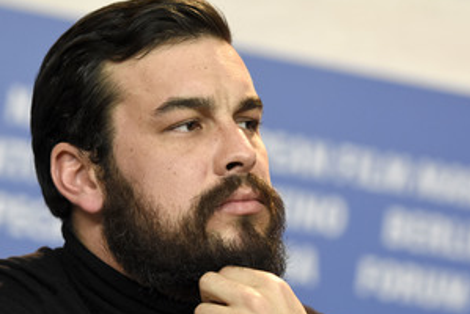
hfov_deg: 6.8
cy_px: 217
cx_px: 191
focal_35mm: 305
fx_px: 3983
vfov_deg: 4.5
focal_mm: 135
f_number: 3.2
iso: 1250
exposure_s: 1/500
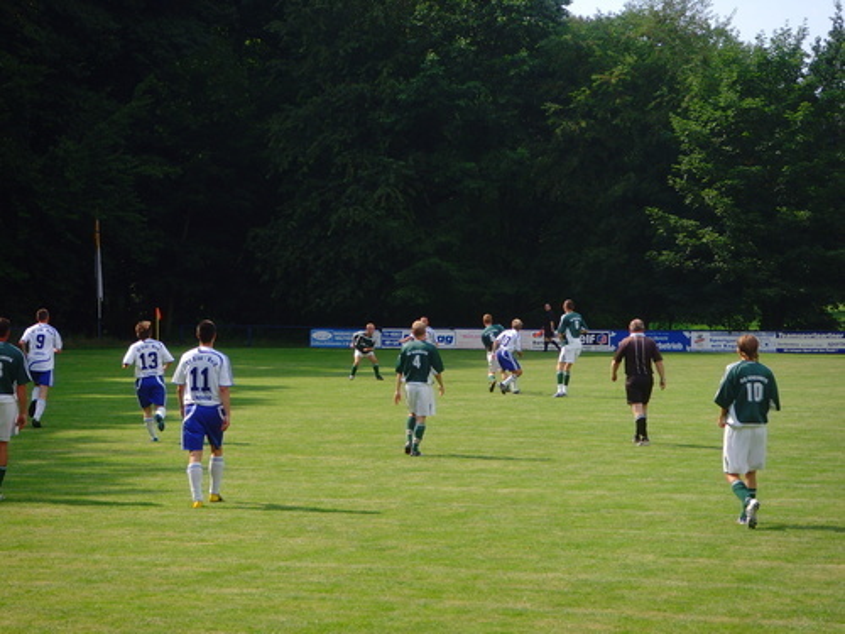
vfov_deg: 15.6
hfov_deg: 20.7
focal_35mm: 95
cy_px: 317
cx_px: 422
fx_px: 2319
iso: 80
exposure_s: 1/350
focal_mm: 16
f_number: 4.4
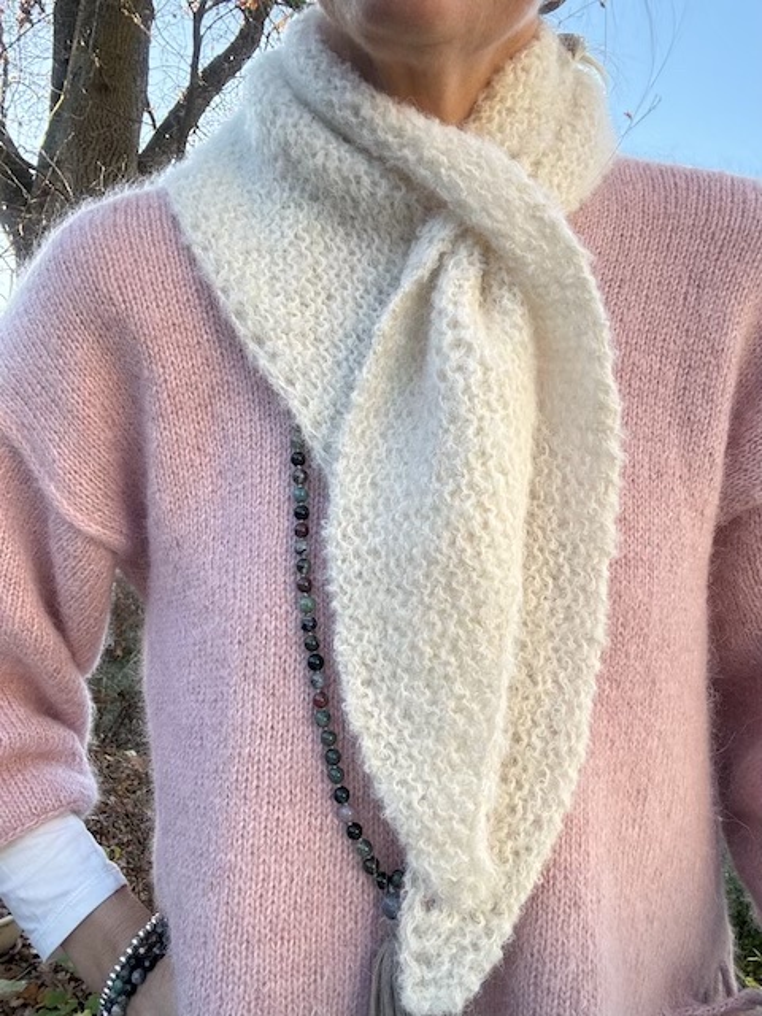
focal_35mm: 30
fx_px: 881
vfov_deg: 60.0
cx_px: 381
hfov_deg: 46.8
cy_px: 508
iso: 32
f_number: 1.9
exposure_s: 1/164
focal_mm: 2.69
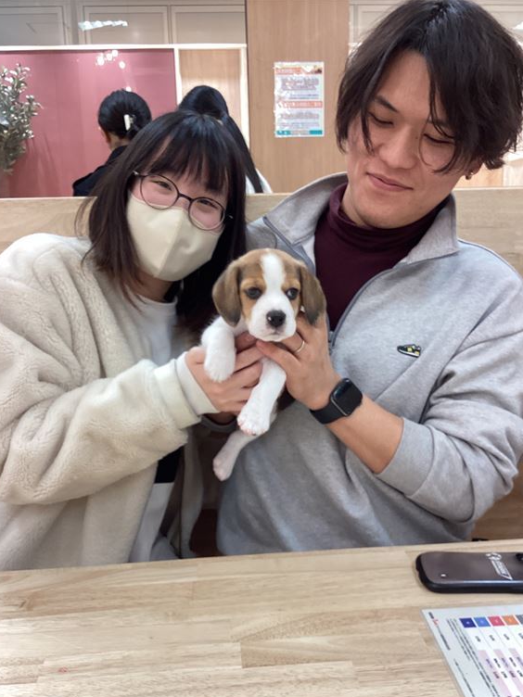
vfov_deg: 55.3
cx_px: 267
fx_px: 665
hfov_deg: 42.9
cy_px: 369
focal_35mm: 33
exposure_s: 1/60
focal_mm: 3.3
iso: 125
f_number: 2.4
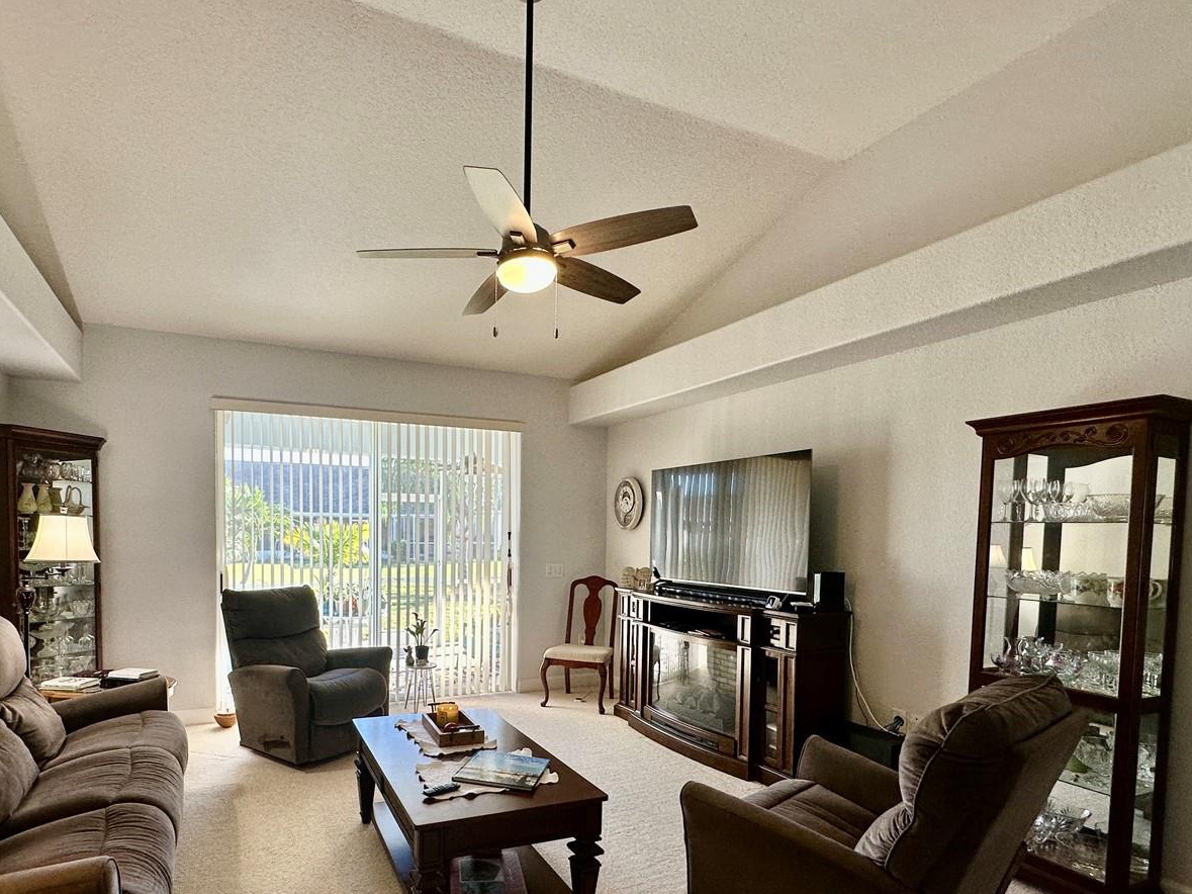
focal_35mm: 19
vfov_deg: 67.7
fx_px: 654
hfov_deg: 84.0
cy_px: 556
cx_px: 497
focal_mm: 2.22
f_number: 2.2
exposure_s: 1/120
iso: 100
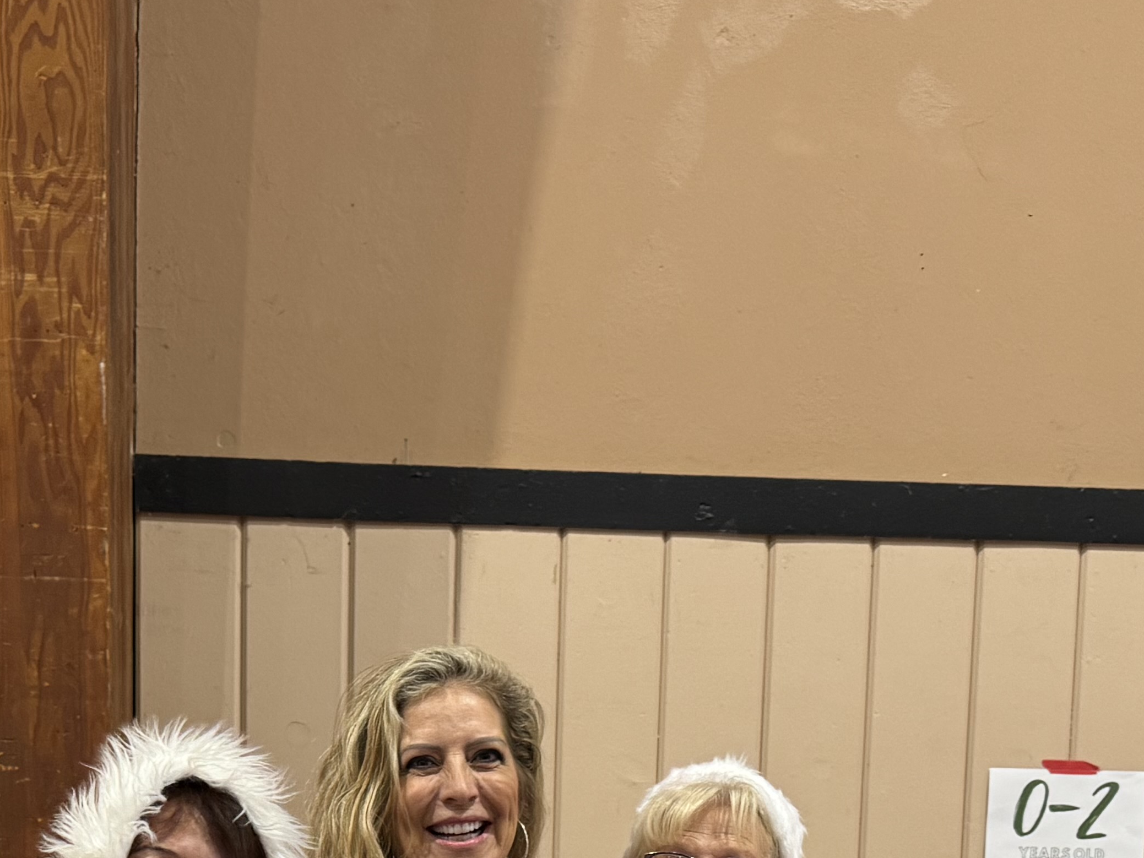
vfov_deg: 20.3
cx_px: 435
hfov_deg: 29.3
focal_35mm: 66
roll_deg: -0.9
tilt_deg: -5.6
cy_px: 1130
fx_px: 2181
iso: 200
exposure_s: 1/62
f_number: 1.78
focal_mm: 6.76
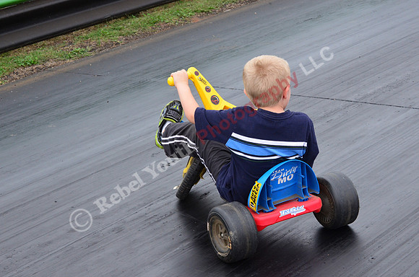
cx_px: 210
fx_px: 958
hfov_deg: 24.7
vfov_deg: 16.5
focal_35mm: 82
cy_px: 138
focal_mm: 55
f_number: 11
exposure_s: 1/500
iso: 1000
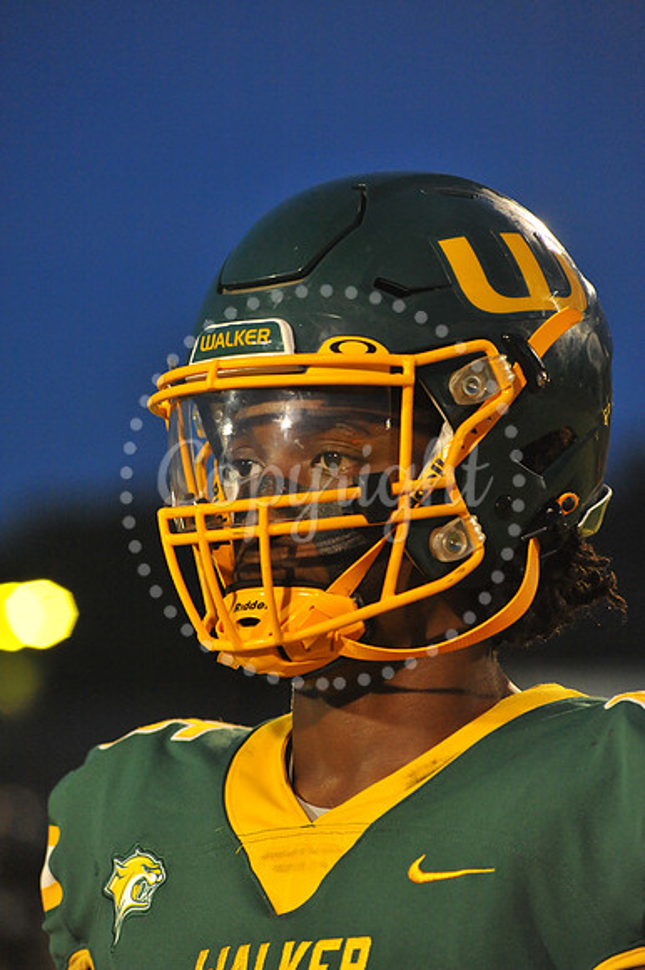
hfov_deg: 6.9
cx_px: 322
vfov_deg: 10.3
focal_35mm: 200
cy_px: 485
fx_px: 5381
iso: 4000
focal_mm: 200
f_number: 5.6
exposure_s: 1/200
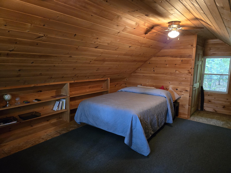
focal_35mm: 23
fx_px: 153
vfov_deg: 58.9
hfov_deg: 73.9
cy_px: 86
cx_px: 116
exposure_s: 1/60
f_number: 1.8
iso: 2000
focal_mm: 5.4
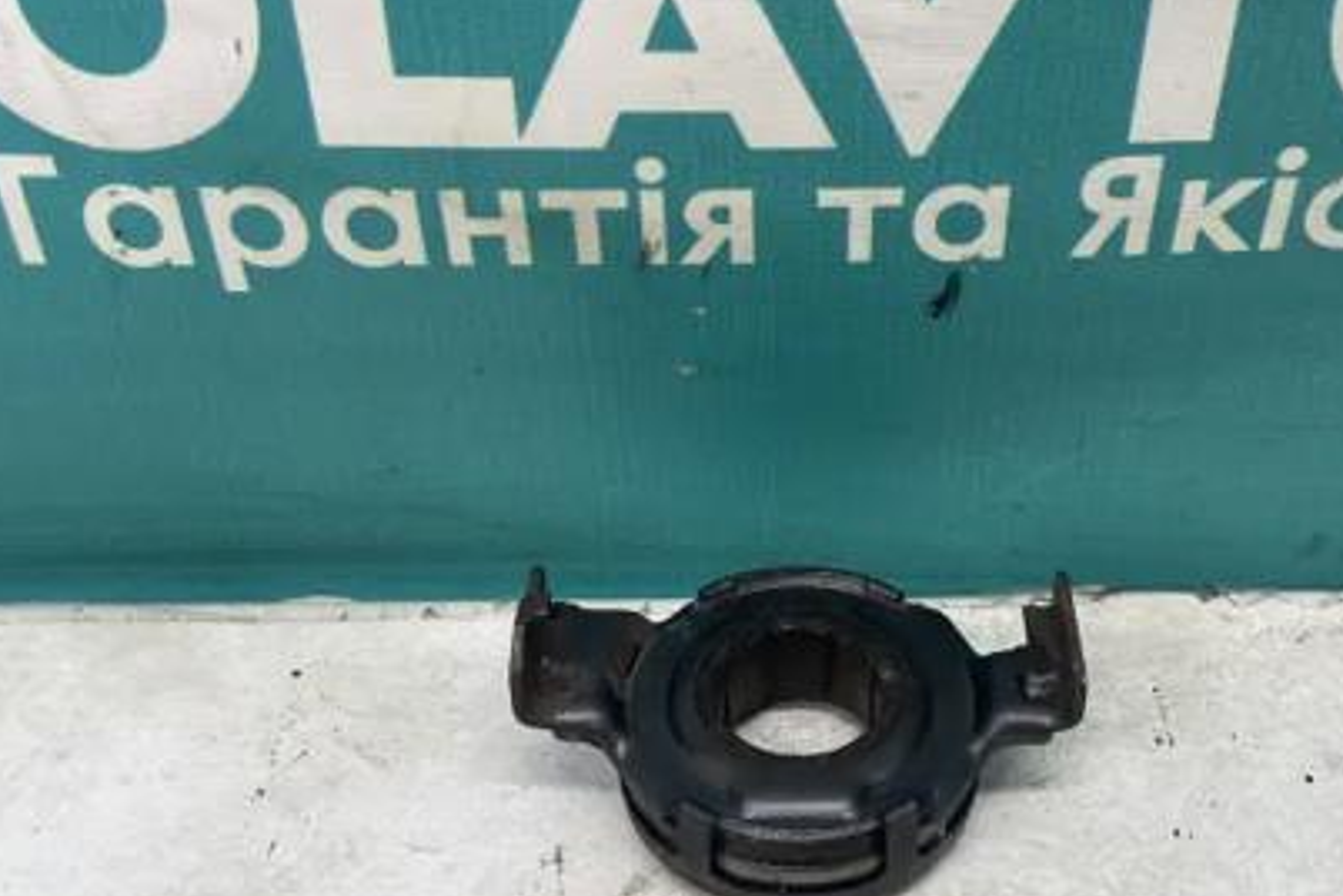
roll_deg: -0.7
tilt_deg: -34.4
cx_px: 832
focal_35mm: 43
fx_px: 1604
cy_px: 358
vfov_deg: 31.1
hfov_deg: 45.1
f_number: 1.6
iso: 100
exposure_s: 1/100
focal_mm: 4.2
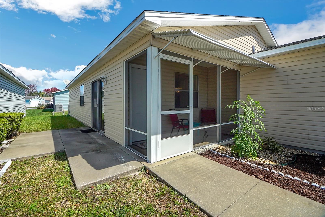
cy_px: 108
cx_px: 162
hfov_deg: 100.4
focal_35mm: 15
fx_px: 135
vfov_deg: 77.3
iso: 320
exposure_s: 1/1250
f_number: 9
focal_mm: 10
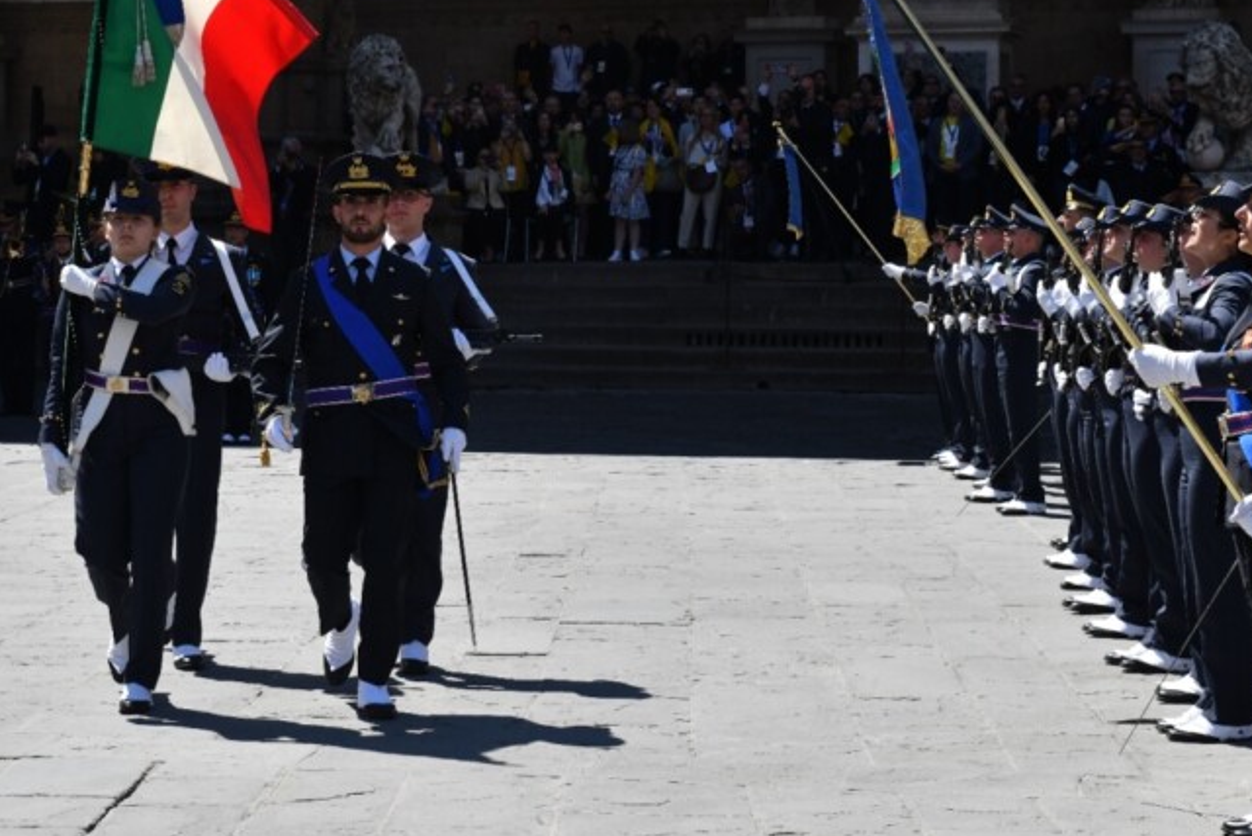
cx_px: 311
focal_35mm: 112
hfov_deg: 18.1
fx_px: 3896
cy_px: 355
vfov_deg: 12.2
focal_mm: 70
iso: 500
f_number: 10
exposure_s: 1/1000
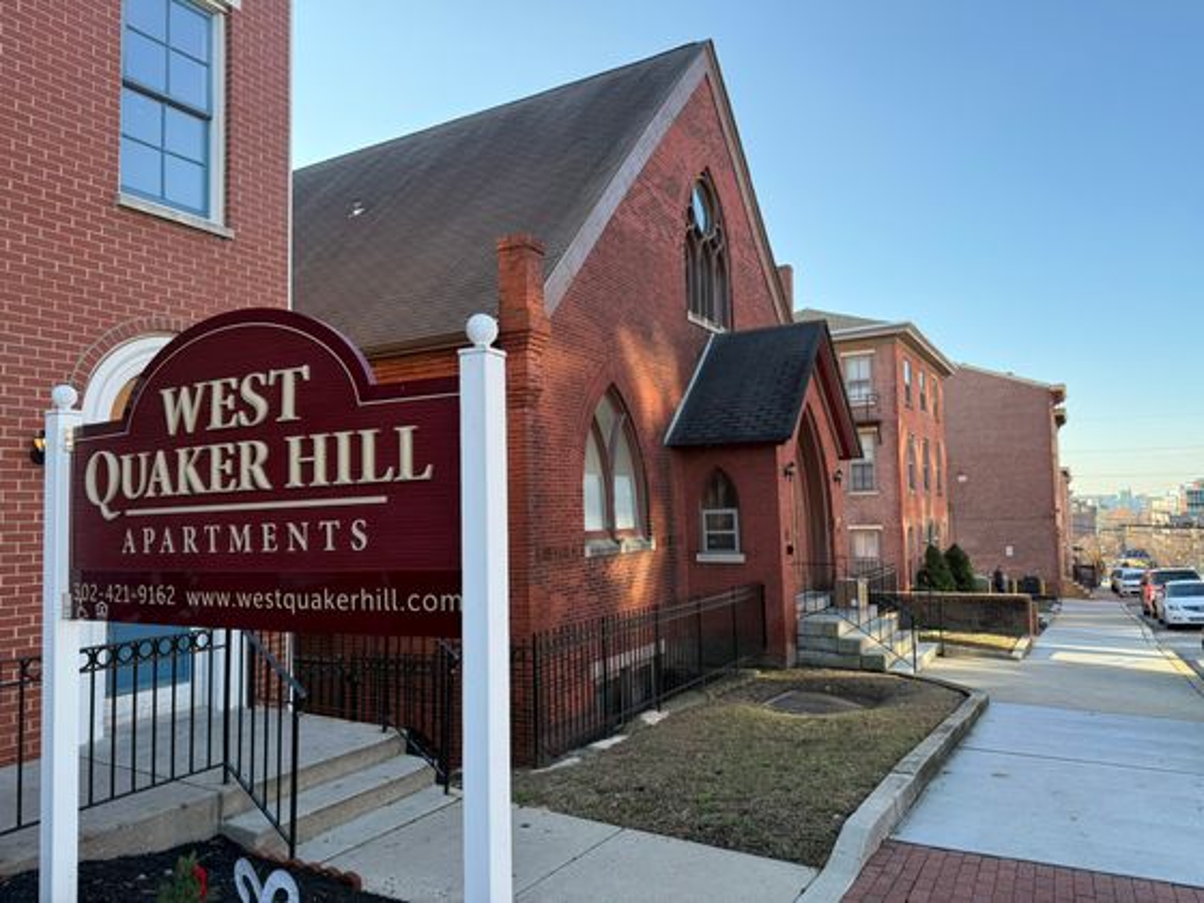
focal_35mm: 24
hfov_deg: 71.6
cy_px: 452
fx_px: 835
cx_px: 602
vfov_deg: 56.8
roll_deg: +1.3
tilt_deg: +3.7
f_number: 1.78
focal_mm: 6.76
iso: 100
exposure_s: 1/979
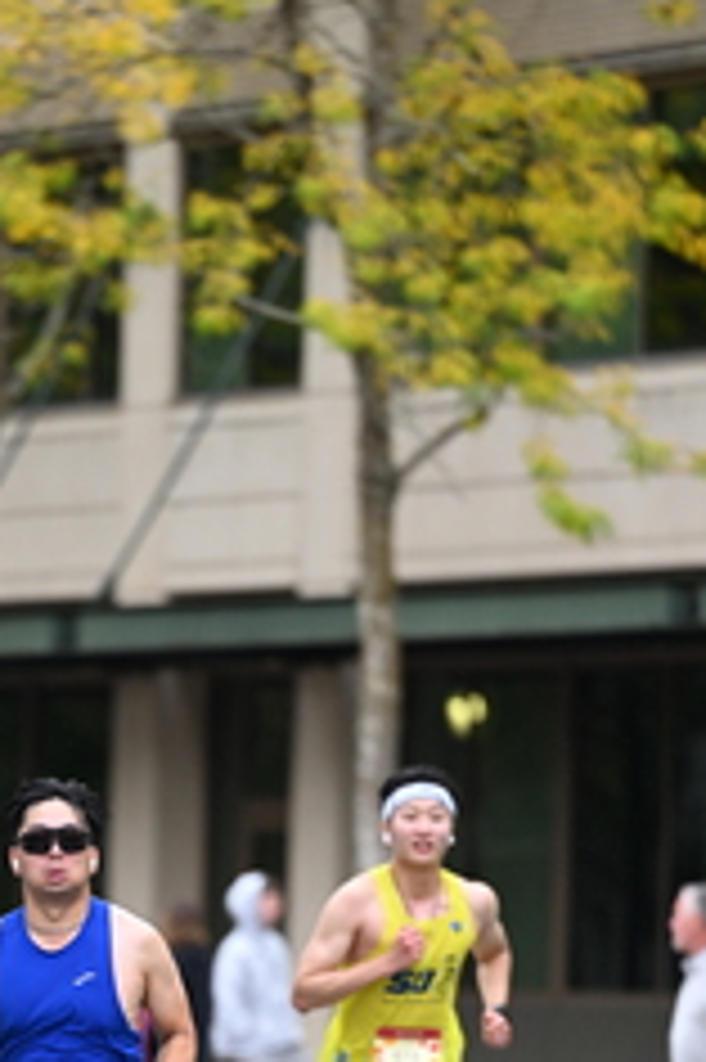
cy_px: 1125
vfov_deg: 4.4
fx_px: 13757
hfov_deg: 2.9
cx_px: 79
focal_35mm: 467
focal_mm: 200
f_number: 2.8
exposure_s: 1/1600
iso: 1000
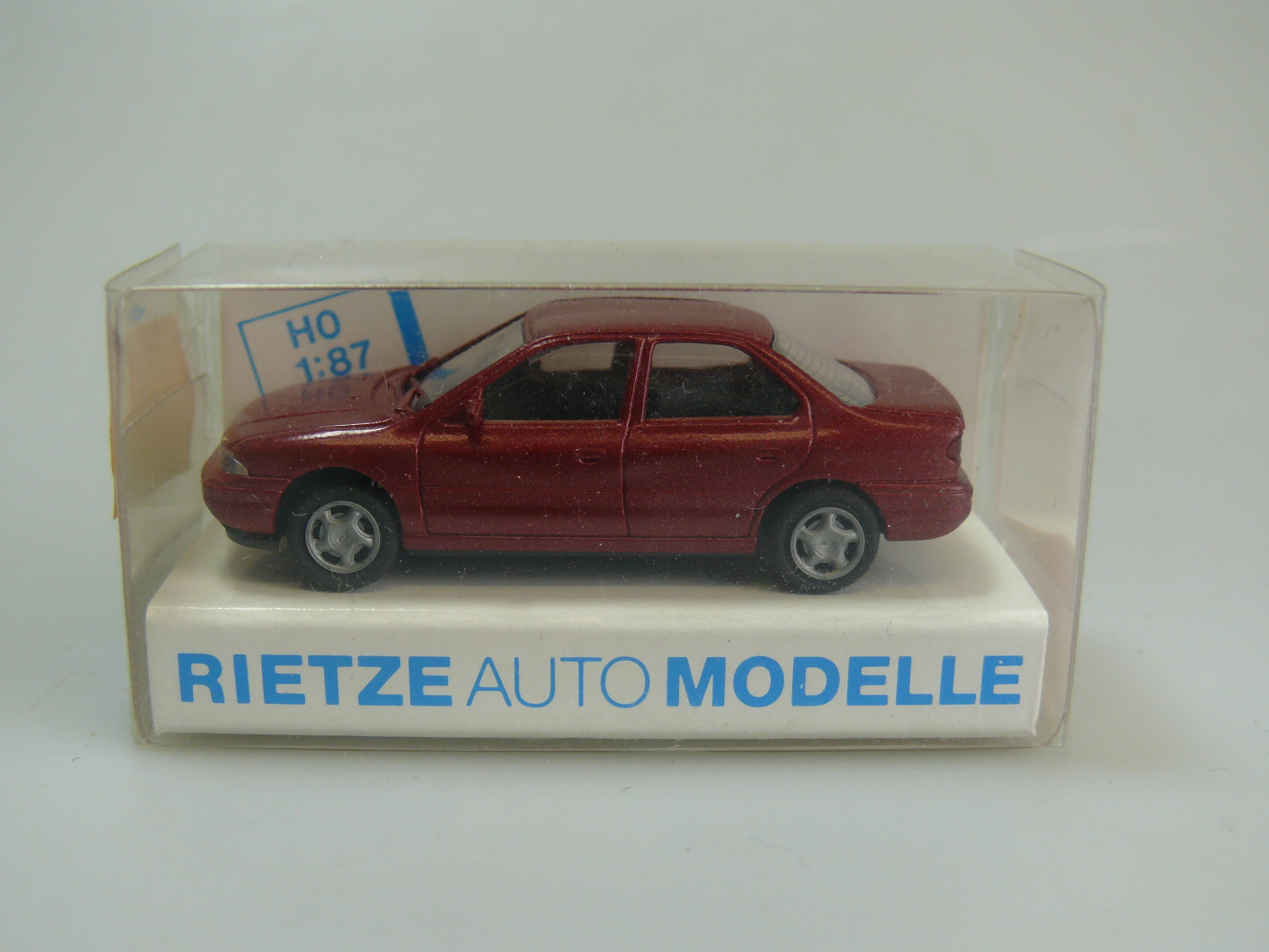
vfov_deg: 32.2
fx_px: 1650
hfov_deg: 42.1
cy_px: 505
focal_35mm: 45
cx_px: 626
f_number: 3.6
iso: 100
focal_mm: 8.4
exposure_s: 1/125
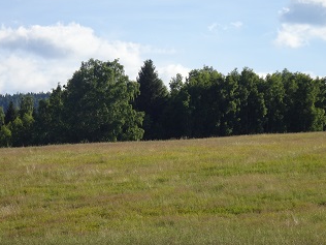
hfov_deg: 10.4
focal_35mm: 190
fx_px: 1789
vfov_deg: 7.8
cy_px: 129
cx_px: 150
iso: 80
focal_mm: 25.66
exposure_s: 1/400
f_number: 5.6
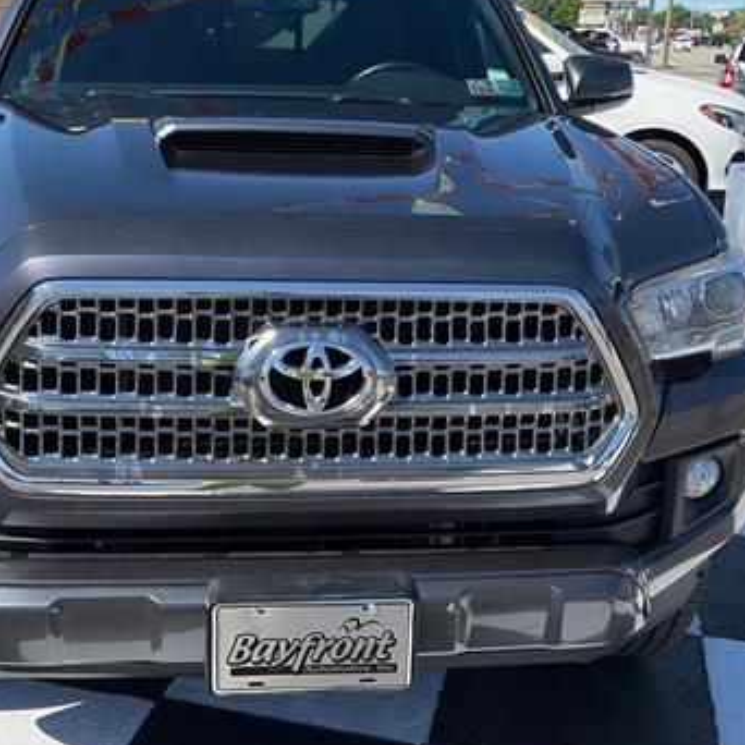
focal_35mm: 43
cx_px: 342
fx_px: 1047
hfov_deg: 39.1
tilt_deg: -17.6
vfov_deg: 39.2
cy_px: 359
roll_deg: +0.6
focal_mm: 5.96
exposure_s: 1/3448
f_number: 1.6
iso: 64
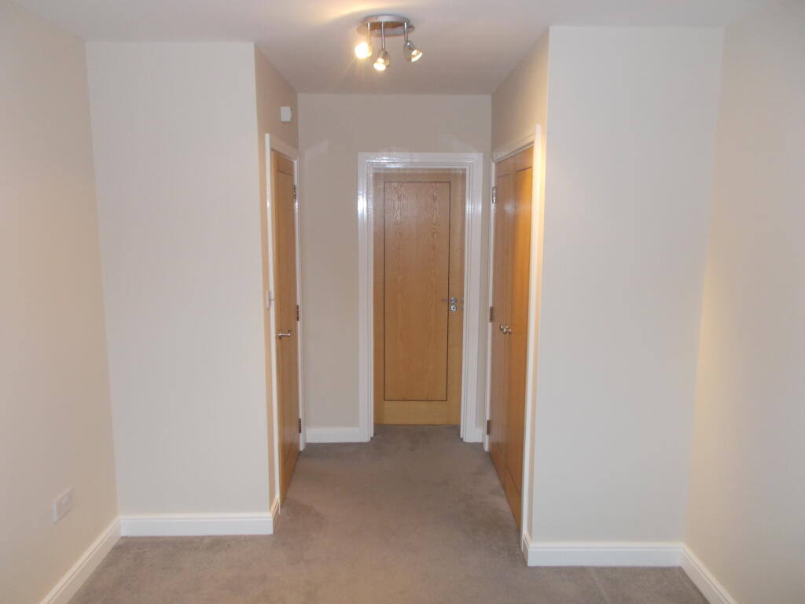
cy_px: 302
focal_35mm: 26
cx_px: 402
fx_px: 605
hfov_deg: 67.3
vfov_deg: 53.1
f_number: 3.2
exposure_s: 1/25
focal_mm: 4.6
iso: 200
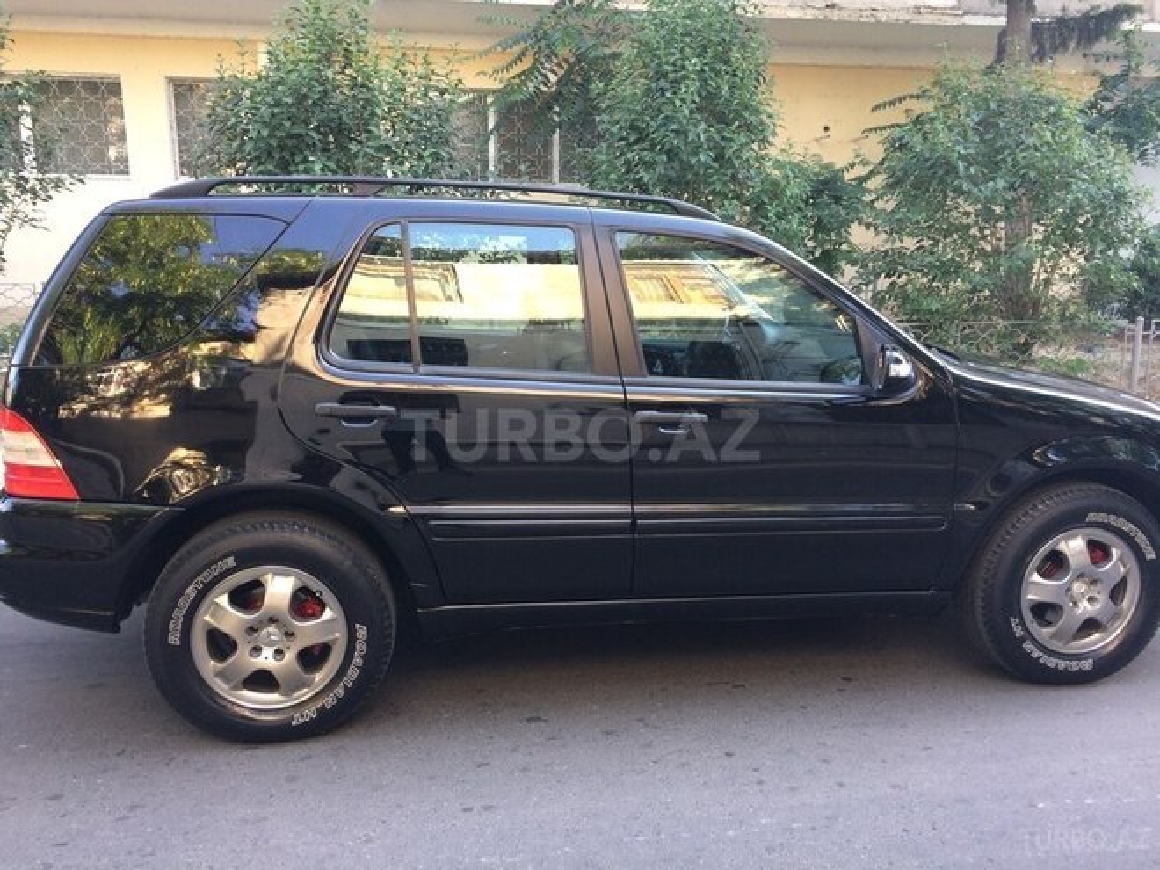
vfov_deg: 48.2
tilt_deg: -12.0
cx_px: 580
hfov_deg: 61.7
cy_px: 435
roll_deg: +0.5
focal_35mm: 29
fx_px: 972
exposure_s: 1/50
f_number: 2.2
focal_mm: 4.15
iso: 50
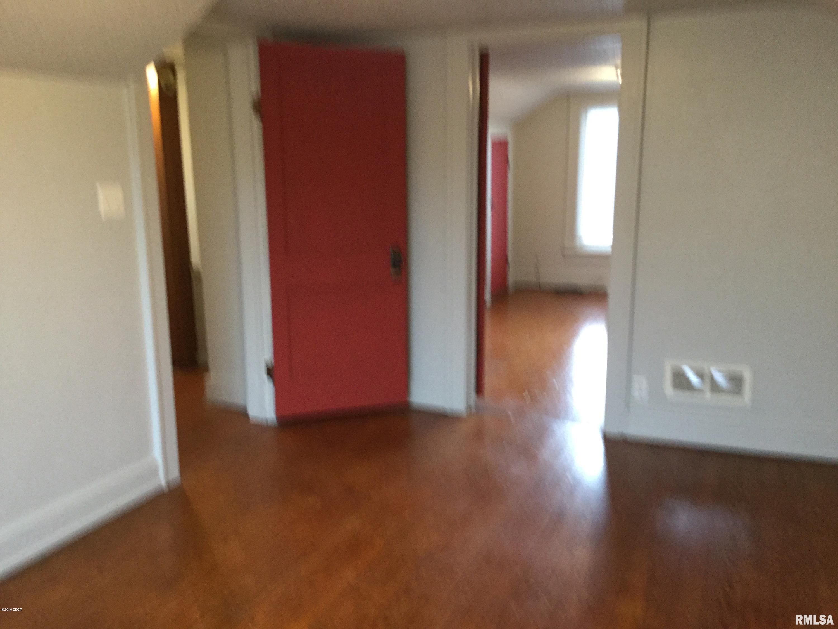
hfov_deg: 58.4
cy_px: 314
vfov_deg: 45.4
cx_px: 419
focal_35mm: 31
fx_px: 750
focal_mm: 3.3
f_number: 2.4
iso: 200
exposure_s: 1/17
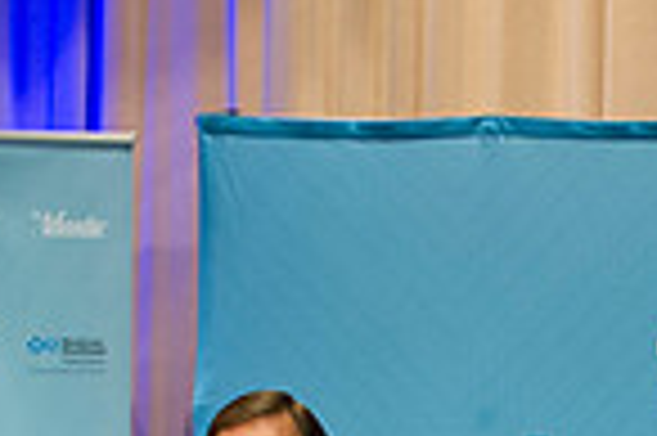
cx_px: 729
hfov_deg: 5.3
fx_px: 7073
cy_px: 710
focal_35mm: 388
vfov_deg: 3.5
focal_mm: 98
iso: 2500
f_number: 4.5
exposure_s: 1/80
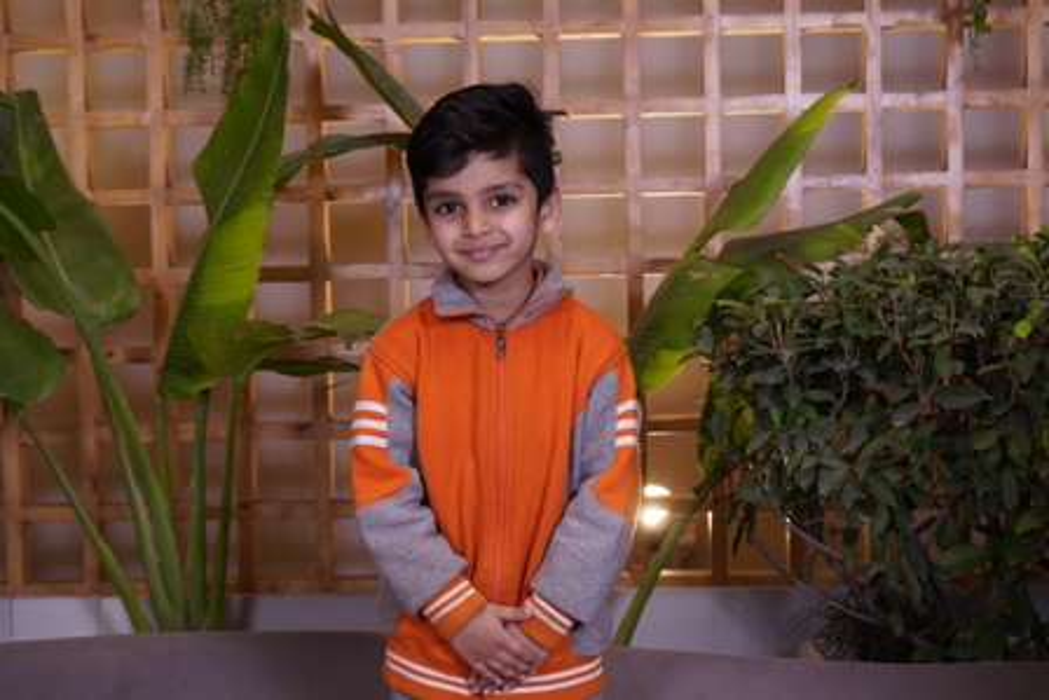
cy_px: 350
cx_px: 524
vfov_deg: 23.8
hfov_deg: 35.0
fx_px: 1661
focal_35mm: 57
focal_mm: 38
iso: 500
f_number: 4.5
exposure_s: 1/125
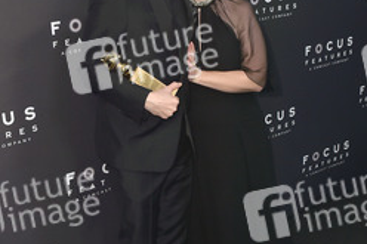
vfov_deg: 26.9
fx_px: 509
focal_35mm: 50
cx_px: 186
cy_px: 133
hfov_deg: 39.6
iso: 500
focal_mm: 31
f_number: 6.3
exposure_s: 1/320
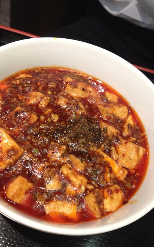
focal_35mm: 38
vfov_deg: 51.5
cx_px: 64
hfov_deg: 33.5
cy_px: 123
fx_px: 255
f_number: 2.4
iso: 125
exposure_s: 1/20
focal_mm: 4.28
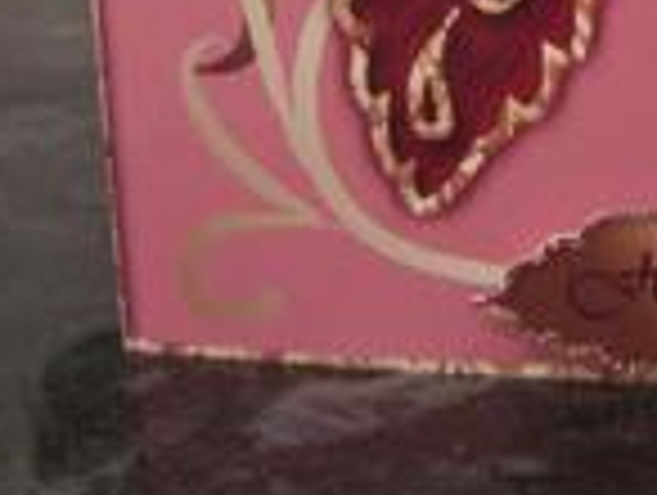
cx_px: 698
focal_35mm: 117
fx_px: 2224
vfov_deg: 12.1
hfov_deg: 16.4
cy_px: -234
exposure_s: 1/8
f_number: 2.8
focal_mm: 6.3
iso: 140
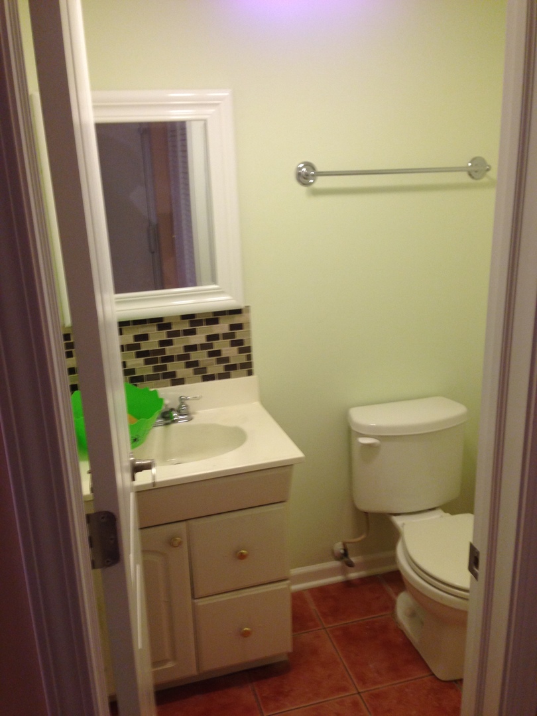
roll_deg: +2.1
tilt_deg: -13.7
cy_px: 358
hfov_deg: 42.9
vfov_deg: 55.4
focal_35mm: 33
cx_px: 268
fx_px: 683
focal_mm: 4.12
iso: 100
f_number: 2.4
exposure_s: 1/20
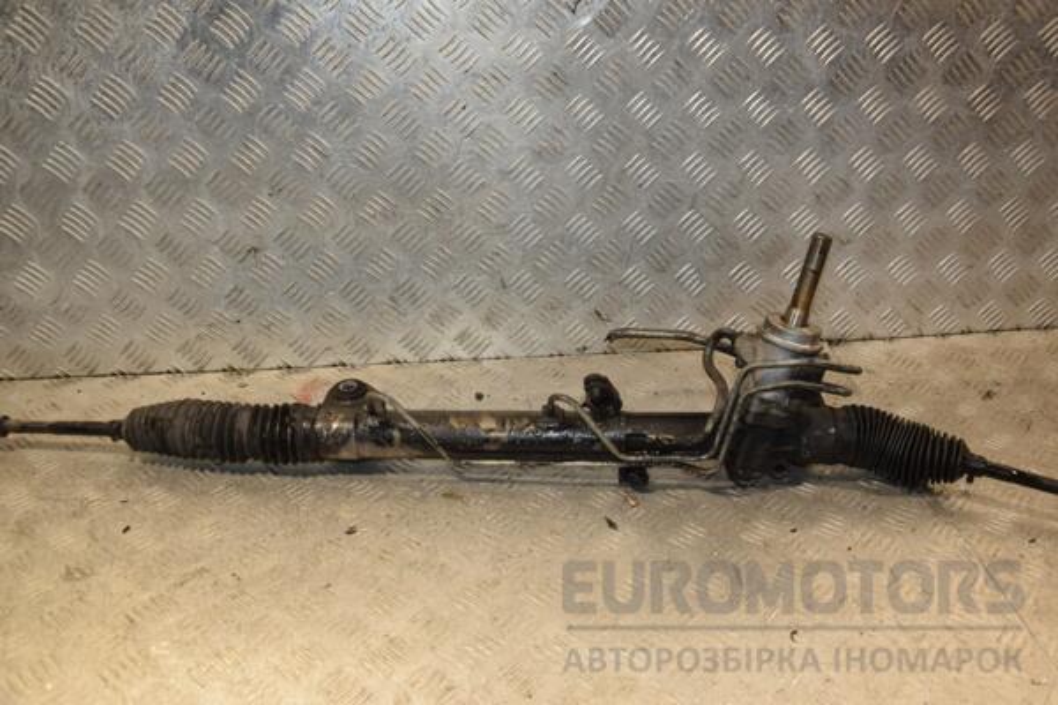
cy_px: 352
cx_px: 529
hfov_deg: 57.2
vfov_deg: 40.0
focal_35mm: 33
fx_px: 970
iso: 800
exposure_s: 1/200
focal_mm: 22
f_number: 5
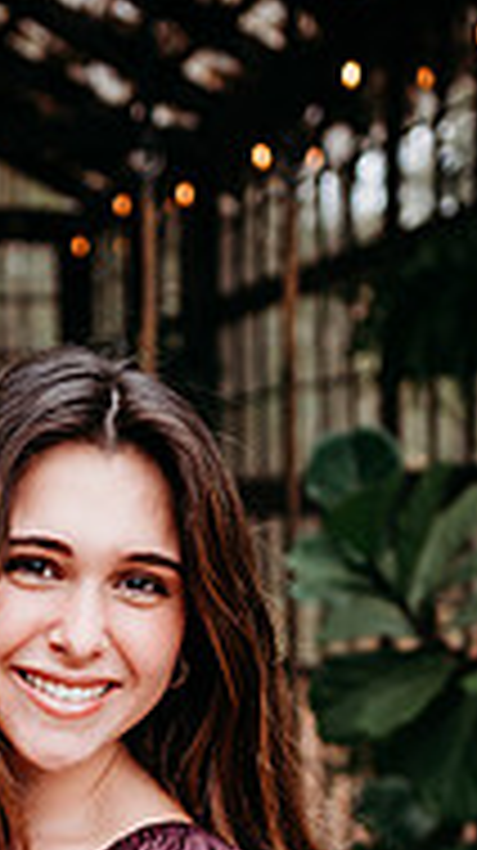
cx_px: 36
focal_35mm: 60
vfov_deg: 33.3
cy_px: 747
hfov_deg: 19.6
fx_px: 1352
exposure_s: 1/400
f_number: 2.2
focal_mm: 24
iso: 160
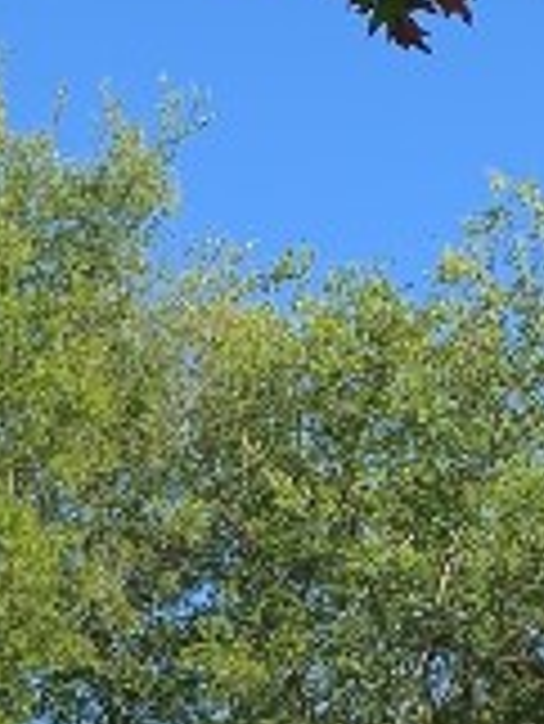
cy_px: 1156
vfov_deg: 14.6
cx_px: -157
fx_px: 2595
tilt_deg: +0.2
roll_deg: -0.7
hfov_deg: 11.7
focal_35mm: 124
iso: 25
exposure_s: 1/981
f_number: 1.8
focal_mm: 4.25
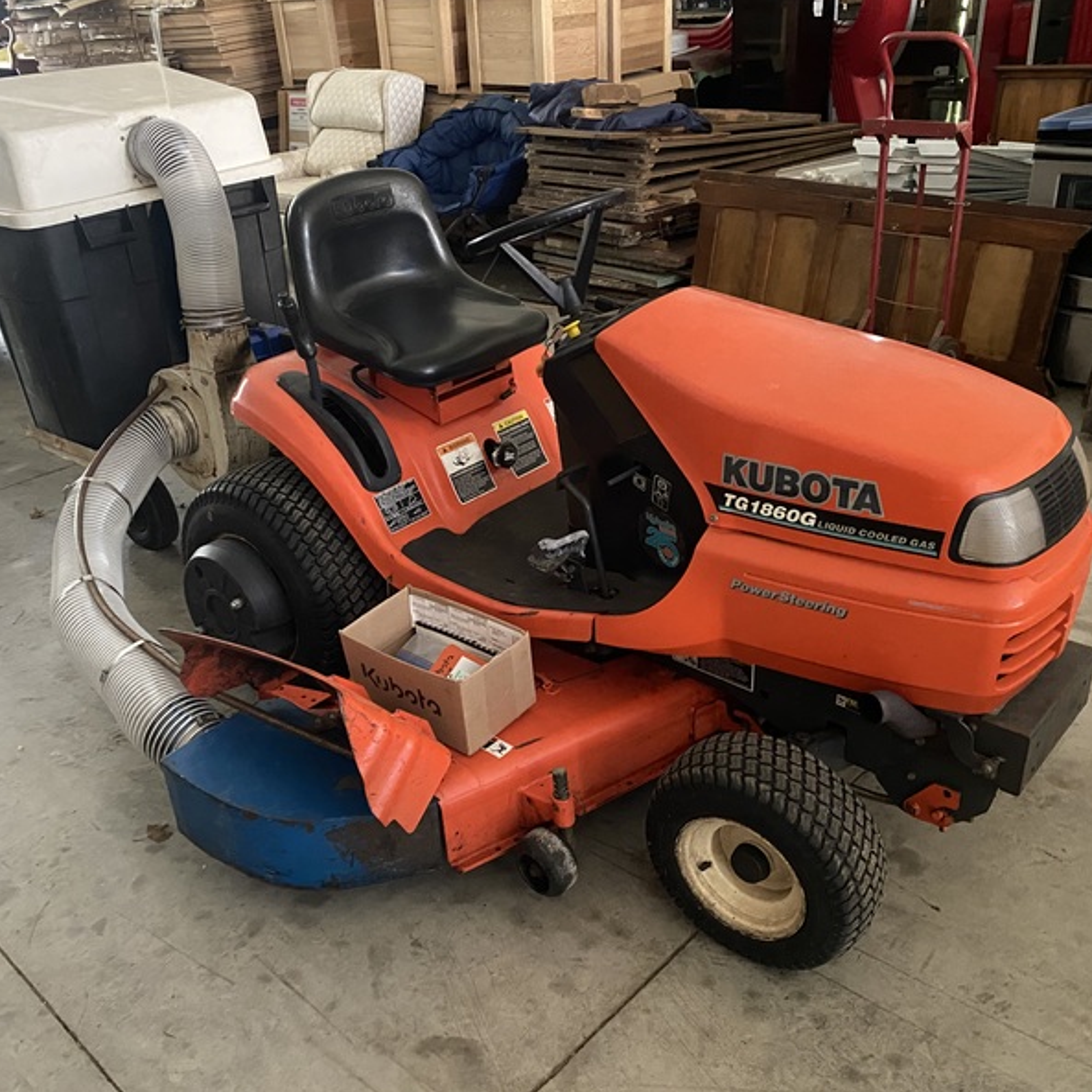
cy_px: 547
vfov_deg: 52.5
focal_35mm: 31
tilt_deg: -26.2
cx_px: 501
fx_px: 1106
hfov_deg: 52.5
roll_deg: +4.2
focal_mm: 4.25
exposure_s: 1/30
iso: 800
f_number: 1.8
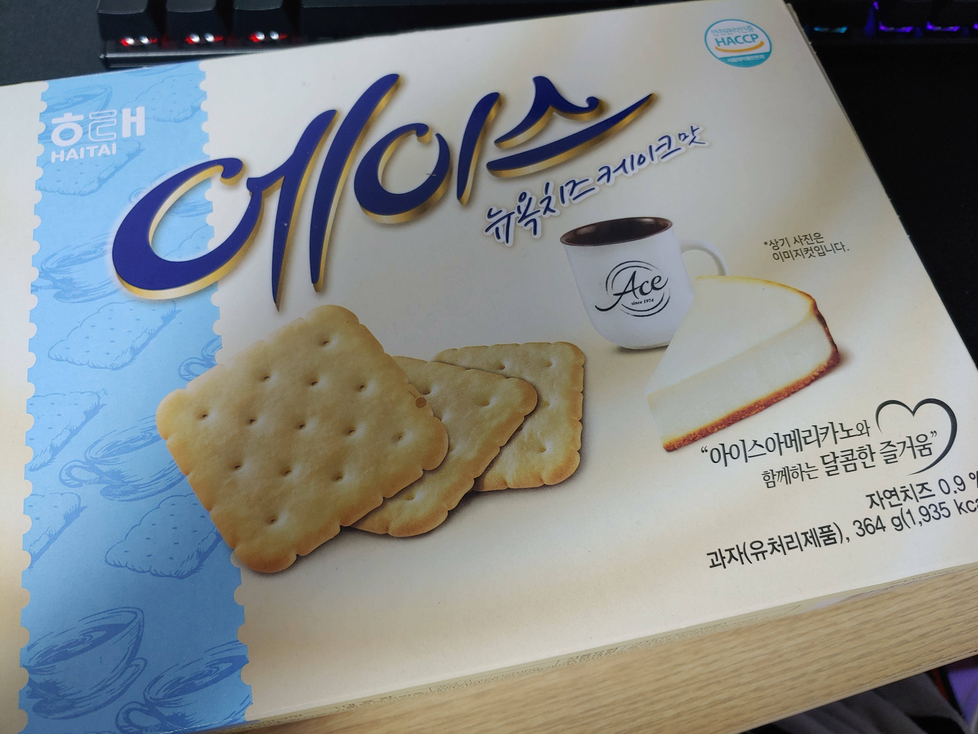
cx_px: 489
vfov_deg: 54.9
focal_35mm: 25
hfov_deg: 69.4
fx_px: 706
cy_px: 367
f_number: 1.5
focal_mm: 4.23
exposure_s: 1/40
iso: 150
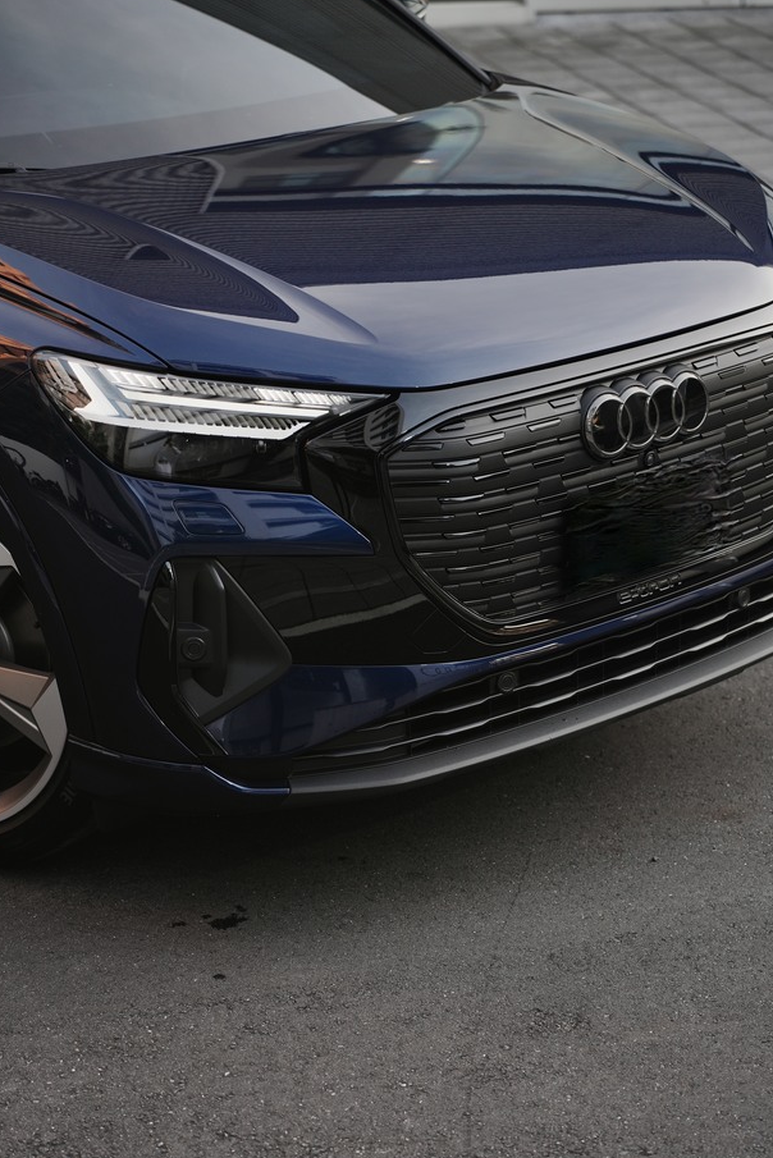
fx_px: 2703
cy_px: 676
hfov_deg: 16.3
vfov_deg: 24.2
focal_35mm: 84
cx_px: 381
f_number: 2.8
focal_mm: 65
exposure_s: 1/400
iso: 100
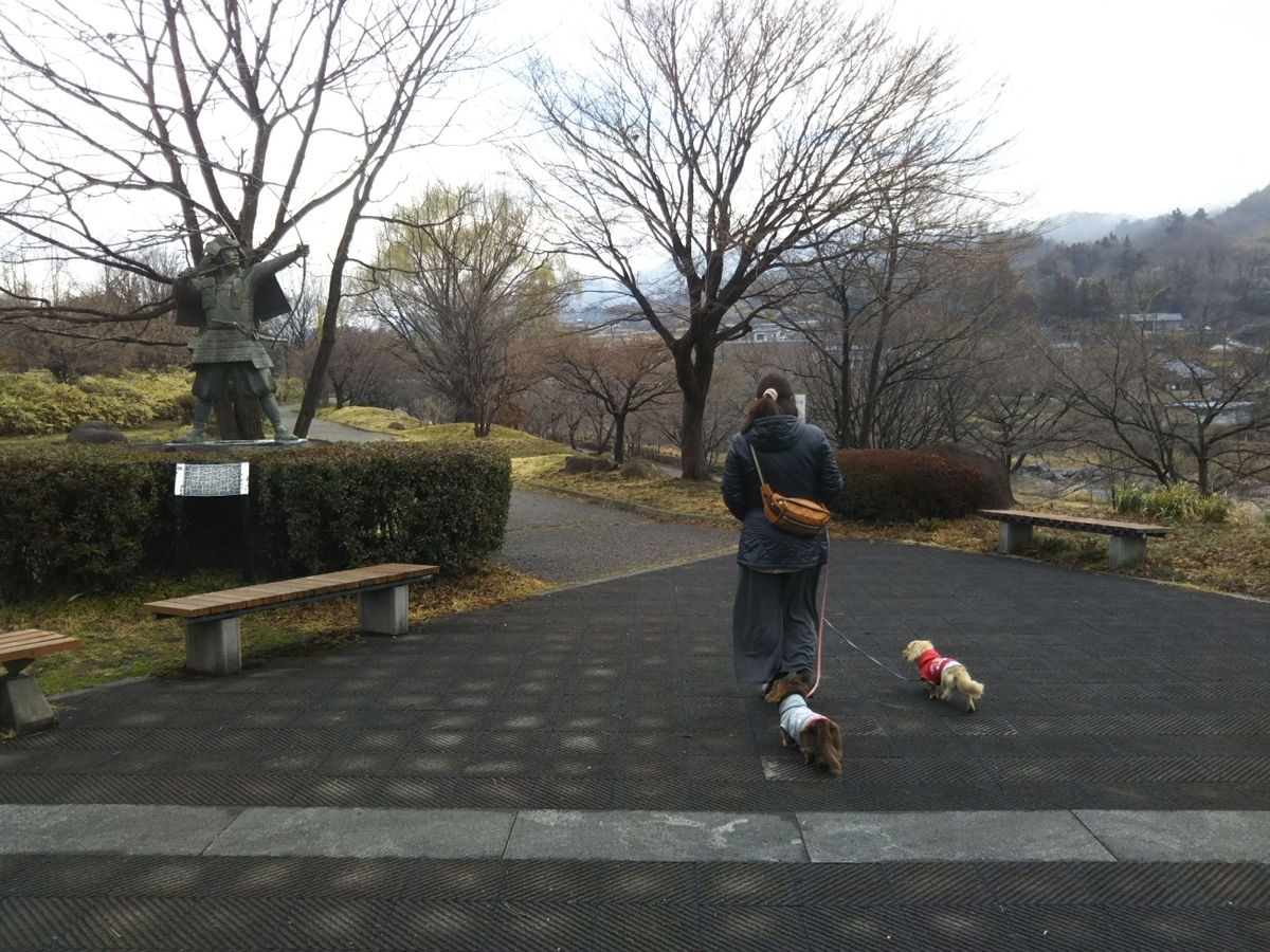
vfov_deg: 46.8
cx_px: 635
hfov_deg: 60.0
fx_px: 1101
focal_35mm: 30
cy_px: 476
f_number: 2.2
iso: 25
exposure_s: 1/188
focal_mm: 4
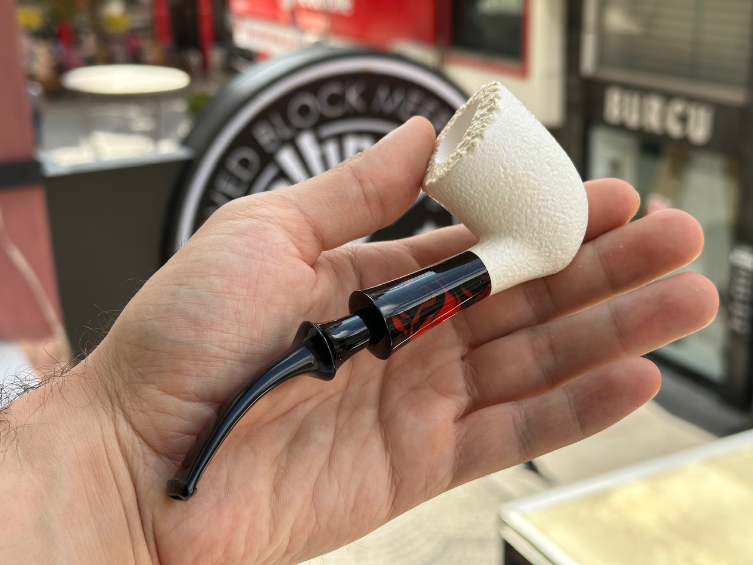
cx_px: 376
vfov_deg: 30.3
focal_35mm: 48
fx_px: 1044
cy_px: 282
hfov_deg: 39.7
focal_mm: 6.86
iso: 64
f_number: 1.78
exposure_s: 1/797
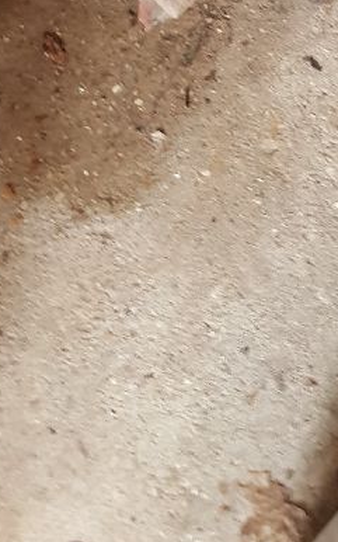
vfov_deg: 21.8
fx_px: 1195
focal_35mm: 81
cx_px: 216
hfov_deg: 16.1
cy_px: -244
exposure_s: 1/10
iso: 200
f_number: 1.7
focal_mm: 4.3
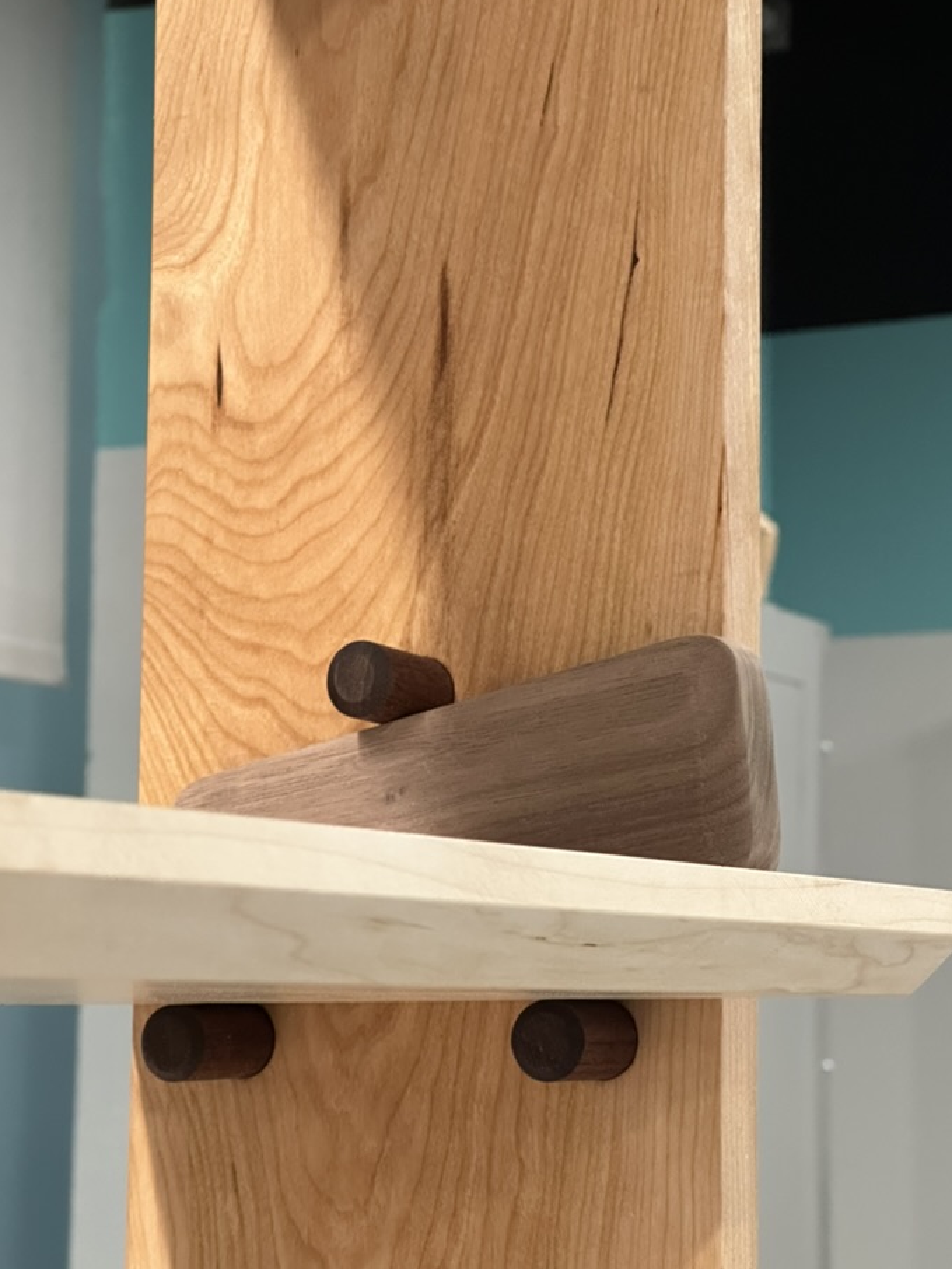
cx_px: 510
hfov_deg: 17.0
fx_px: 3189
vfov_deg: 22.5
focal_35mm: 87
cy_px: 699
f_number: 2.8
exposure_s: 1/60
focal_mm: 9
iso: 400
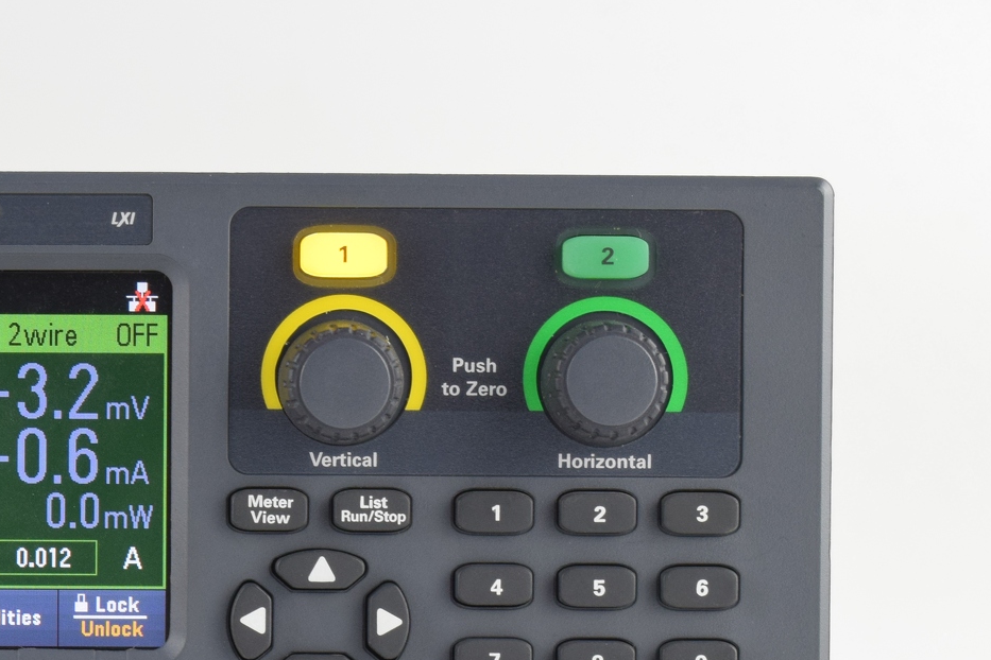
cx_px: 92
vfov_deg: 7.6
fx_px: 4985
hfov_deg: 11.3
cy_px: 617
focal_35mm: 181
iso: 500
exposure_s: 1/30
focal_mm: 55
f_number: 10
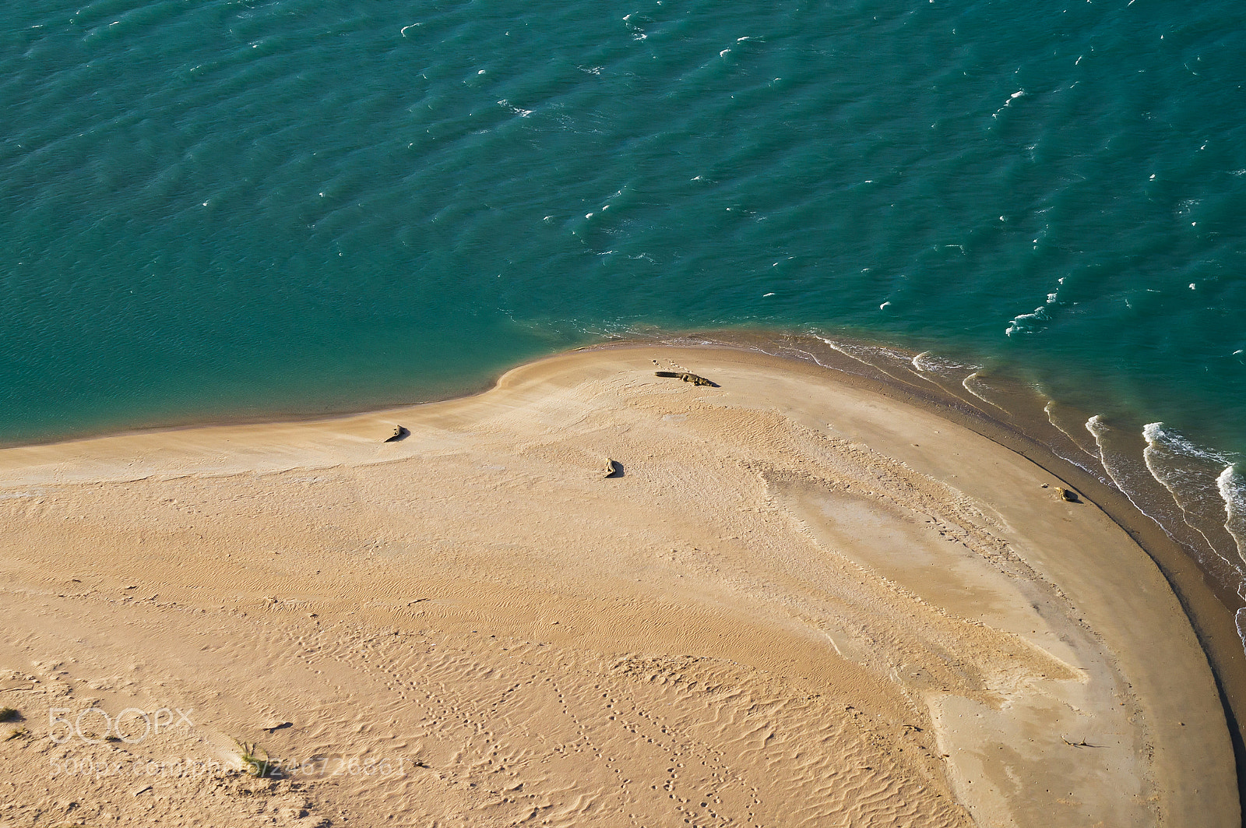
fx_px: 2852
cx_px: 623
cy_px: 414
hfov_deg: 24.6
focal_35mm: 82
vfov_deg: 16.5
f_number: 9
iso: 200
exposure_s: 1/640
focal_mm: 55
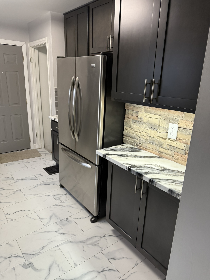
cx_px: 105
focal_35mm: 24
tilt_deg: -18.9
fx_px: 194
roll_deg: -2.4
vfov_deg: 71.6
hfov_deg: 56.8
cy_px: 140
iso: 200
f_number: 1.78
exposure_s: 1/60
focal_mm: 6.76
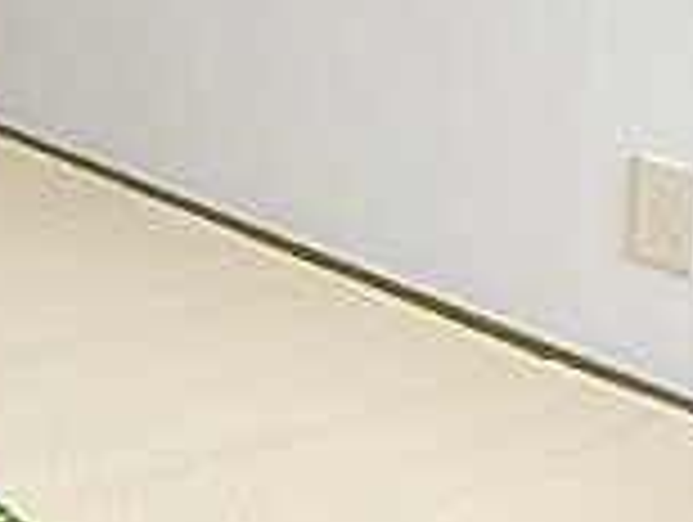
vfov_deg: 15.4
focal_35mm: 87
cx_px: -716
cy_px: -306
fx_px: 1744
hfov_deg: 16.6
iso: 250
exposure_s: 1/30
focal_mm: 3.7
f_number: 3.5
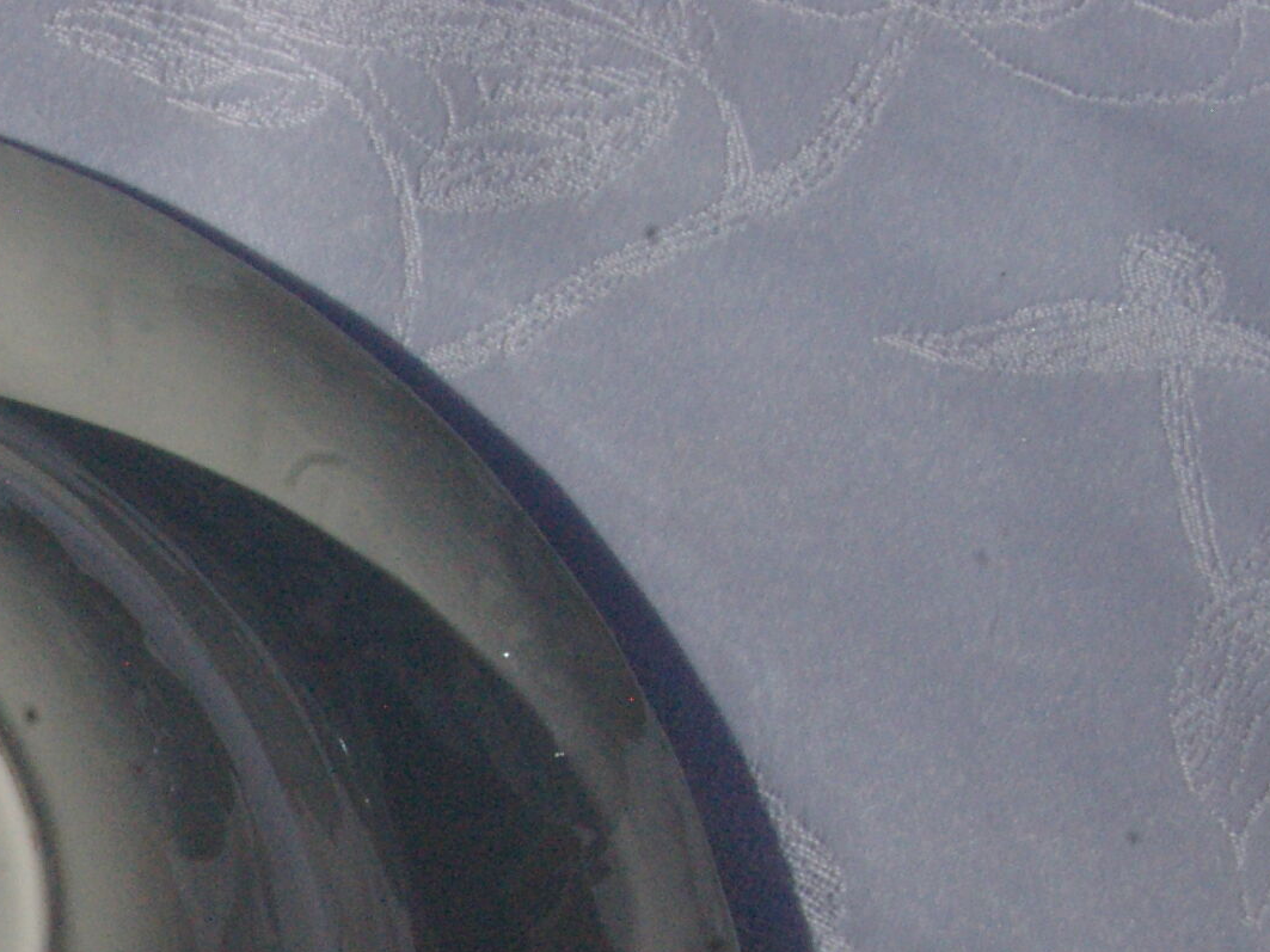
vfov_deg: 13.5
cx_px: -455
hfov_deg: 17.2
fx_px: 3889
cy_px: 1175
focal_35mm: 106
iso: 1600
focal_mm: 26
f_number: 19
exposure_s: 1/1500
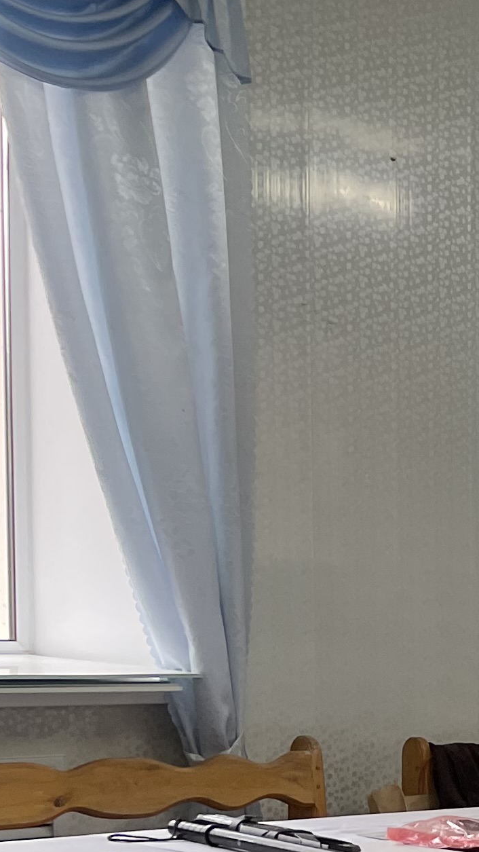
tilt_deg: -7.6
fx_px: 2055
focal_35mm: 91
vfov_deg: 22.2
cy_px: 914
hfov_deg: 10.5
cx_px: 1315
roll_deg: -3.8
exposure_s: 1/100
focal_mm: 4.2
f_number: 1.6
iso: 125
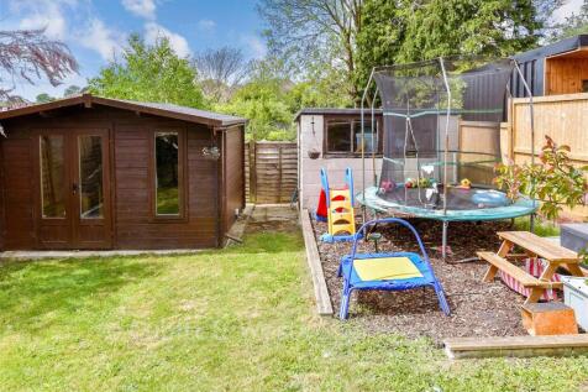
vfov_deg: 57.2
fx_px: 359
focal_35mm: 22
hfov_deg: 78.6
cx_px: 294
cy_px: 196
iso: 200
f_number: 8
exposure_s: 1/320
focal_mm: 15
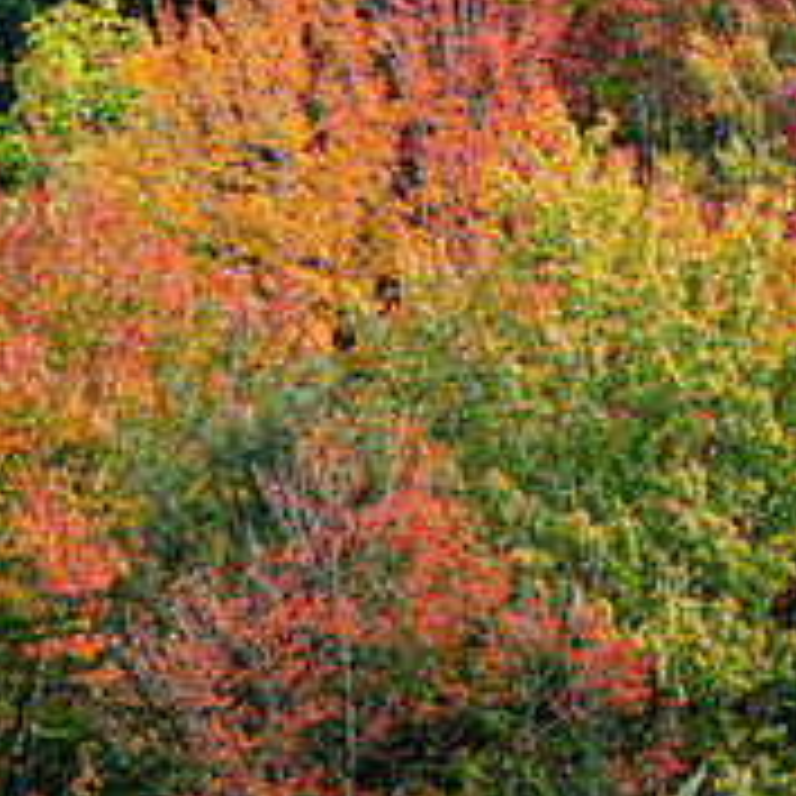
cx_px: 310
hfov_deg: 2.2
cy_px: -81
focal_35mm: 808
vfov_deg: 2.2
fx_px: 21021
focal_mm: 250
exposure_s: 1/320
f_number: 8
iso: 400
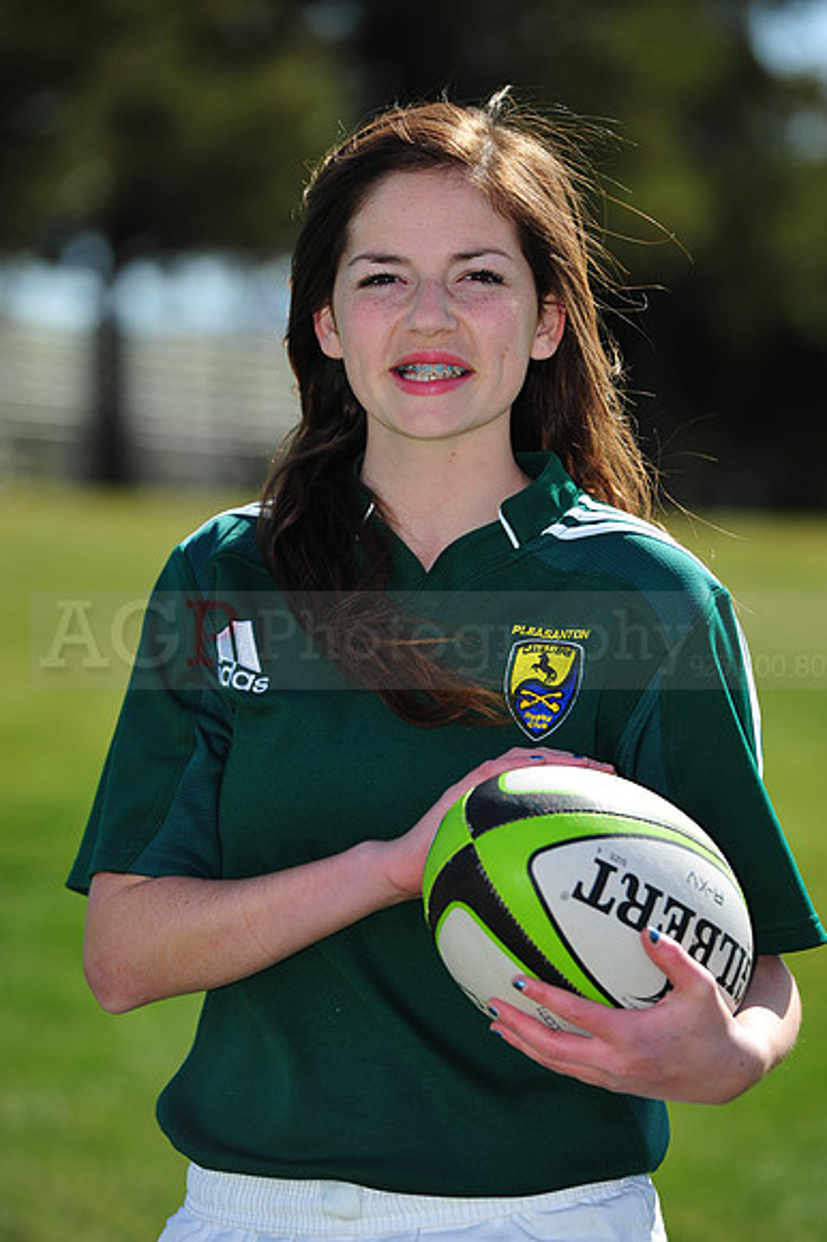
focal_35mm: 200
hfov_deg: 6.9
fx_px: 6899
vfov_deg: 10.3
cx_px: 414
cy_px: 621
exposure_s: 1/1000
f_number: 4.5
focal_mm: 200
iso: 200
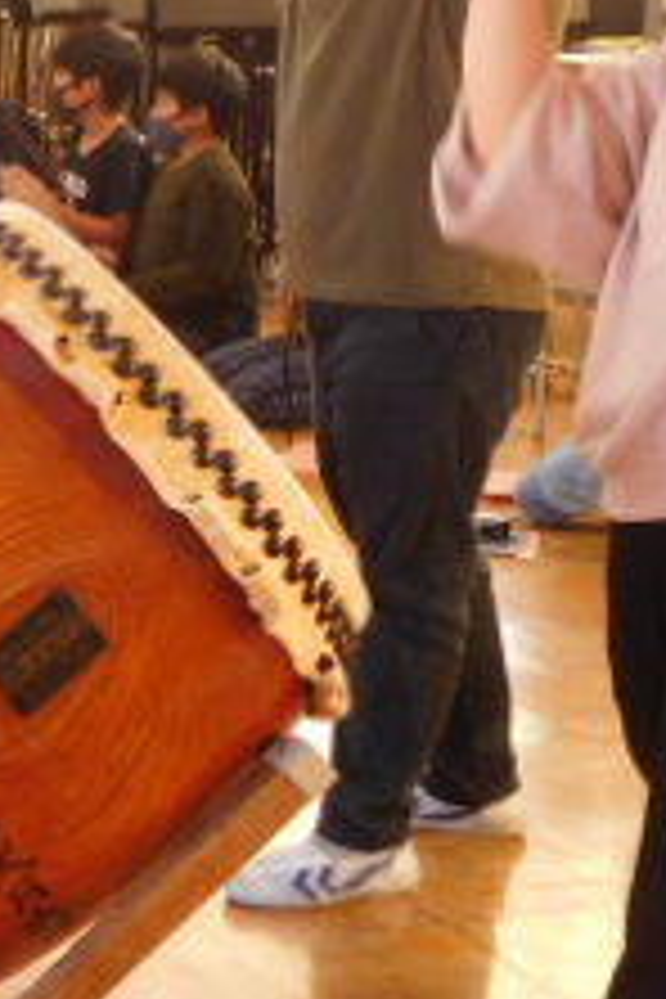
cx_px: -374
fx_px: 2914
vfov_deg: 19.5
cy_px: 531
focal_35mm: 105
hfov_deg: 12.3
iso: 320
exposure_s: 1/30
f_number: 3.8
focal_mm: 6.2
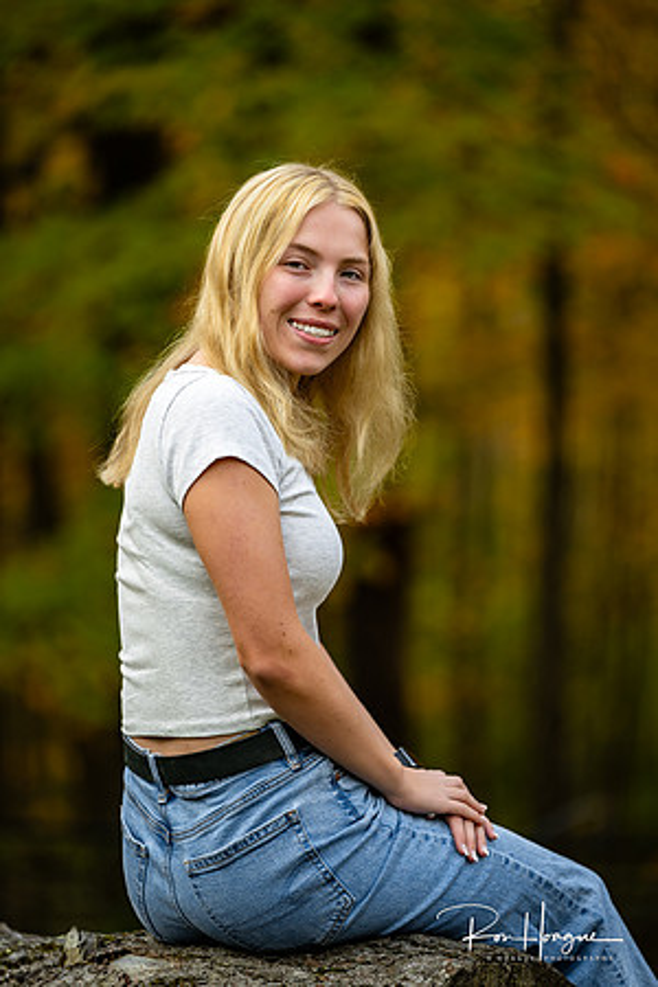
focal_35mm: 200
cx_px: 329
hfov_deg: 6.9
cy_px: 494
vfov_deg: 10.3
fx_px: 5483
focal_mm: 200
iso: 140
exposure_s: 1/400
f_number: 3.2
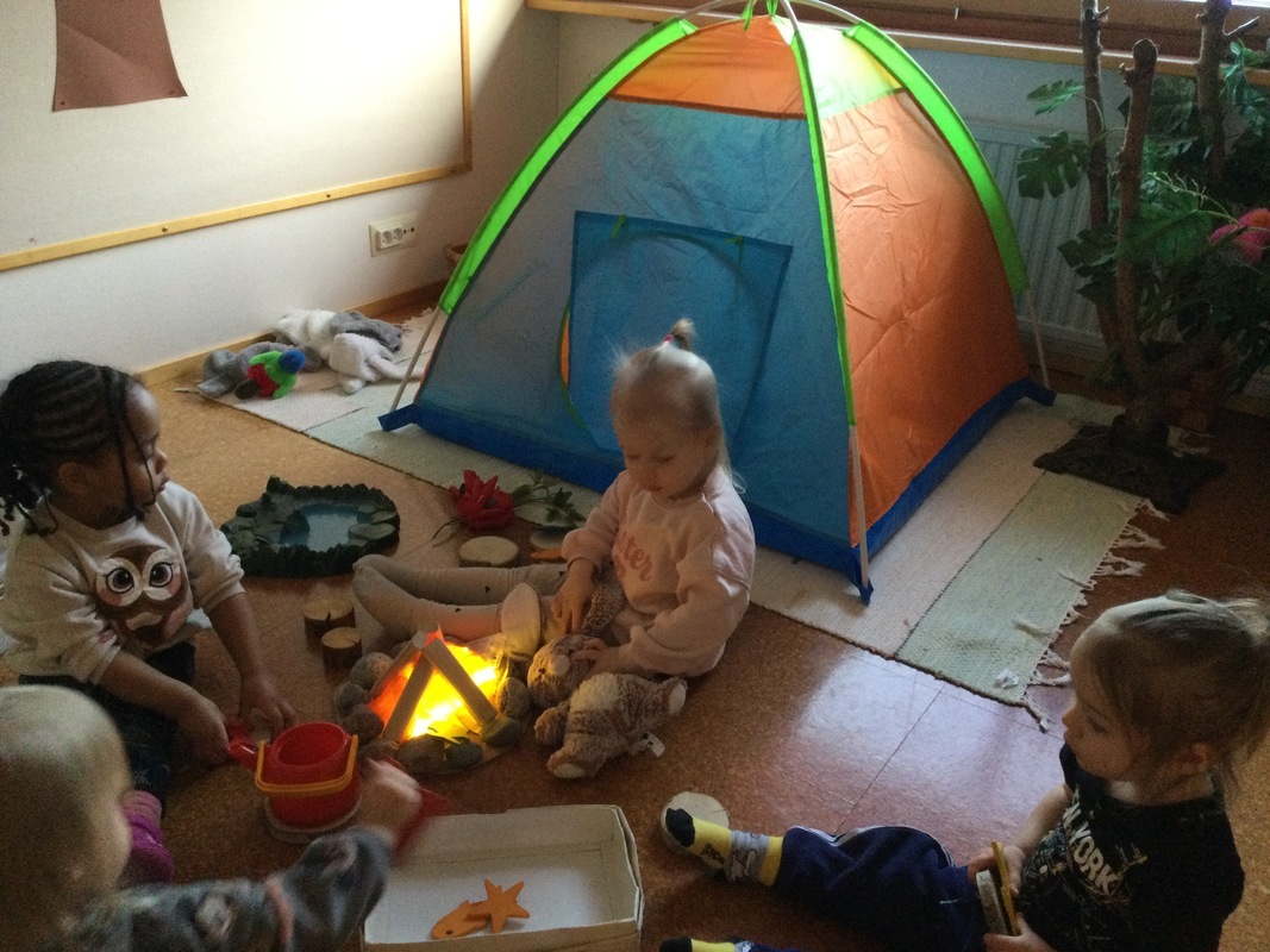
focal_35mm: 31
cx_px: 635
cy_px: 476
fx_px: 1137
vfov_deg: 45.4
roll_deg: -4.2
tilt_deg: -26.5
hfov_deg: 58.4
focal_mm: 3.3
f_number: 2.4
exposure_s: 1/20
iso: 200
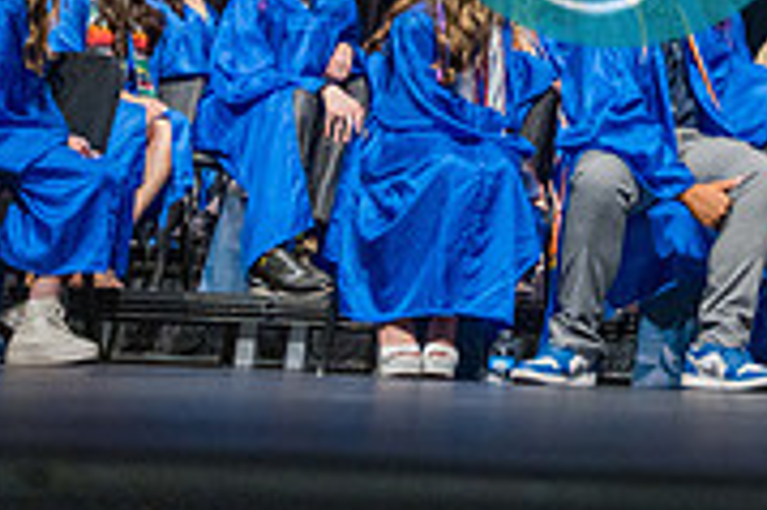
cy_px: -255
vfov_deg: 16.0
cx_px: 1114
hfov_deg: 22.1
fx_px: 1660
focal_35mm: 78
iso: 2500
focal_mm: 24
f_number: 2.8
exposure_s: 1/160
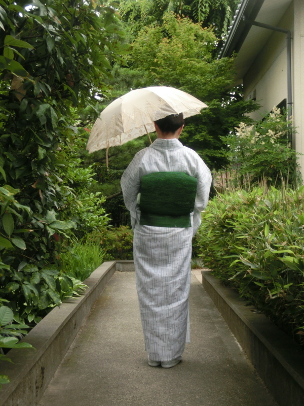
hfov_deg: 29.1
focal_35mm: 50
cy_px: 203
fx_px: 585
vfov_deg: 38.2
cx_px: 152
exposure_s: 1/250
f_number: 4.3
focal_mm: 9.16
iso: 250
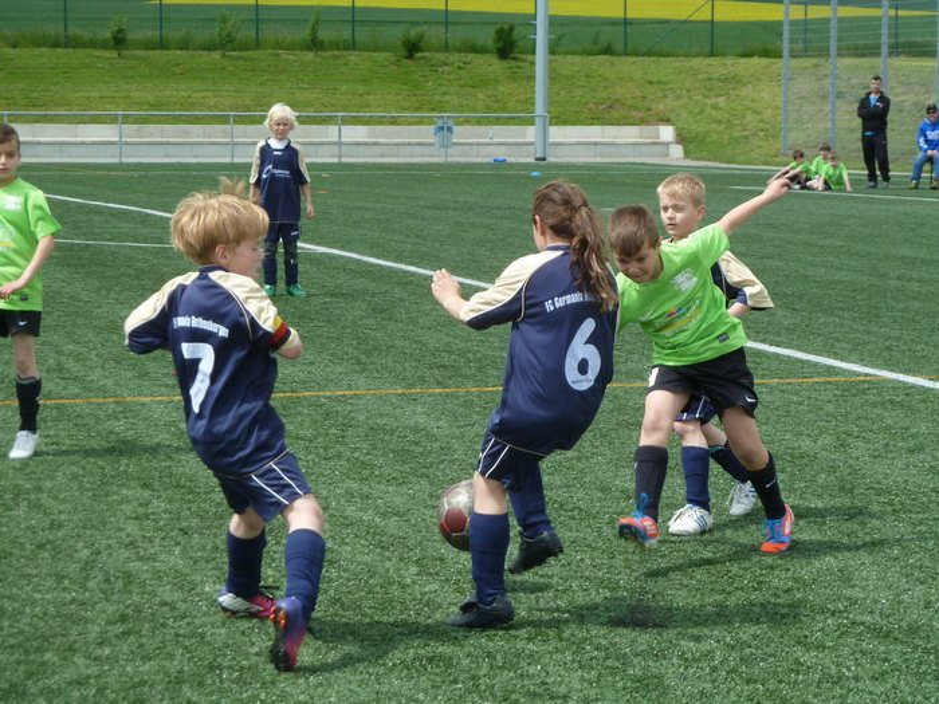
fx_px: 3011
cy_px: 352
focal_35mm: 111
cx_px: 470
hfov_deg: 17.7
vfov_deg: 13.3
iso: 100
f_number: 4.4
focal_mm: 18.2
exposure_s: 1/400
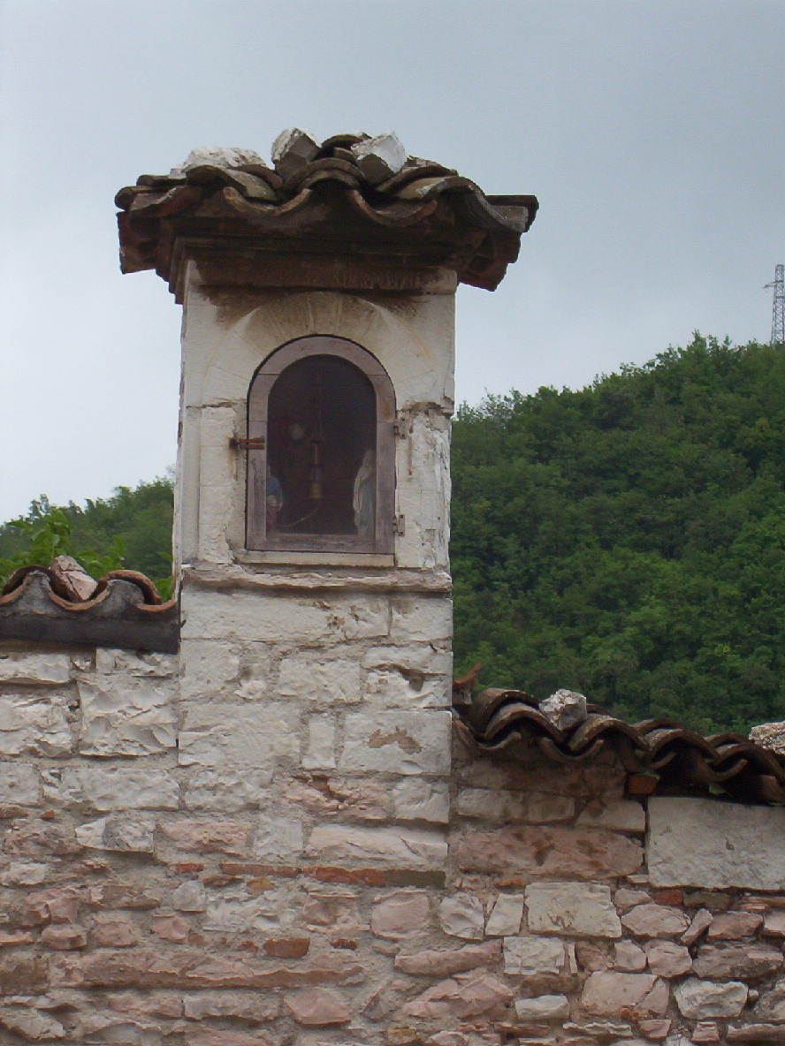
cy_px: 523
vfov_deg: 18.2
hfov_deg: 13.7
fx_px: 3266
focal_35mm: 108
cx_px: 392
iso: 100
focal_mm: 16.61
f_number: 4.72
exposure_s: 1/359
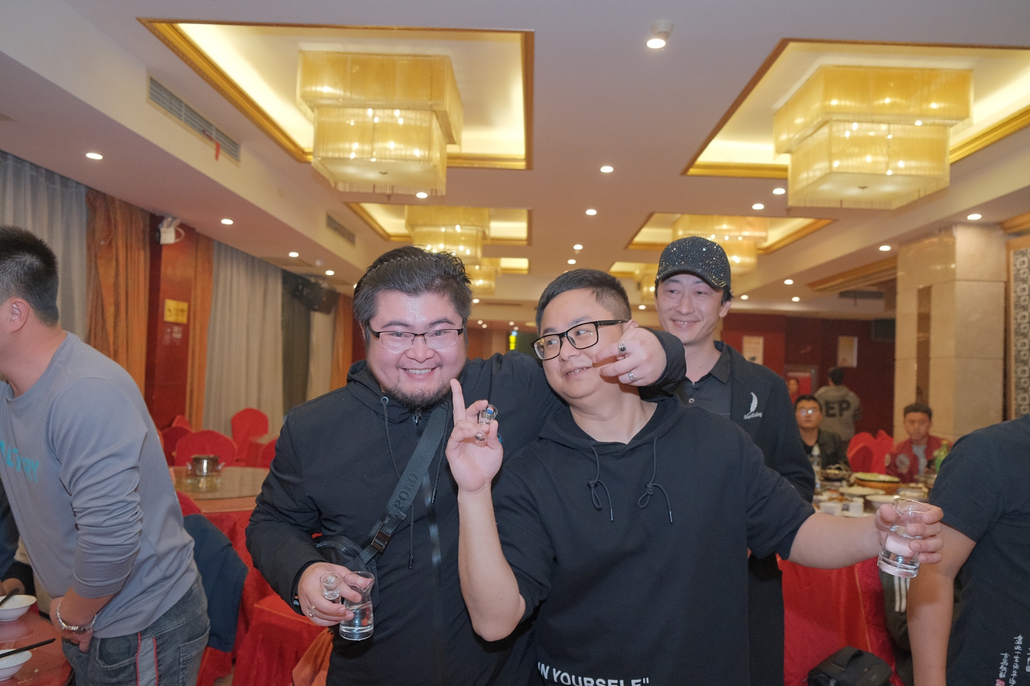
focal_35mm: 27
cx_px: 515
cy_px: 343
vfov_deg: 47.9
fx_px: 772
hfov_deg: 67.4
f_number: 3.6
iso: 4000
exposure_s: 1/125
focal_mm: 18
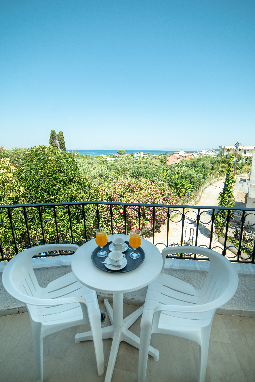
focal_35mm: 15
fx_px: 159
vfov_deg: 100.3
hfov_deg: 77.4
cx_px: 129
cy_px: 180
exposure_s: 1/320
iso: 80
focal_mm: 14
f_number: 4.5
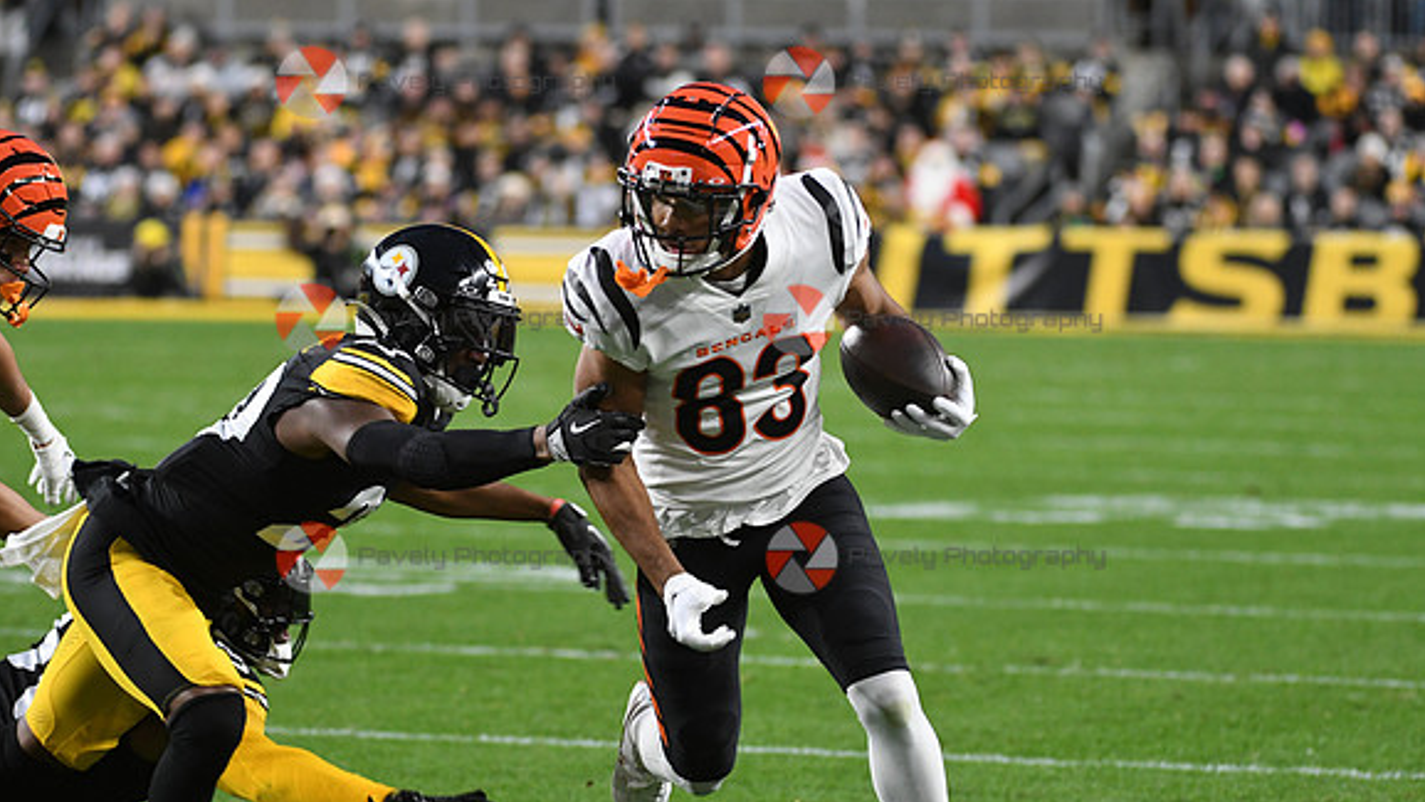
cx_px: 711
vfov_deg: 3.8
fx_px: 11944
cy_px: 475
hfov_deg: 6.8
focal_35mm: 316
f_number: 4
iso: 3200
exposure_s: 1/1000
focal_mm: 200
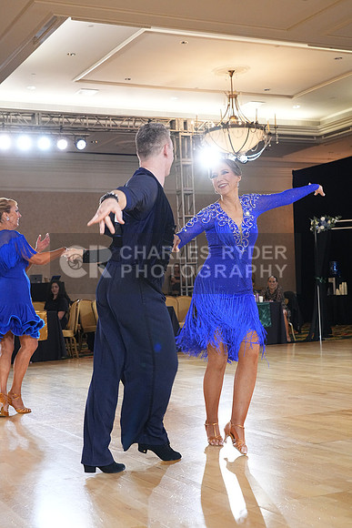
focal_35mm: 53
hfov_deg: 25.5
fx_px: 777
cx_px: 176
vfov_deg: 37.5
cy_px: 264
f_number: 6.3
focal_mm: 53
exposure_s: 1/200
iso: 5000
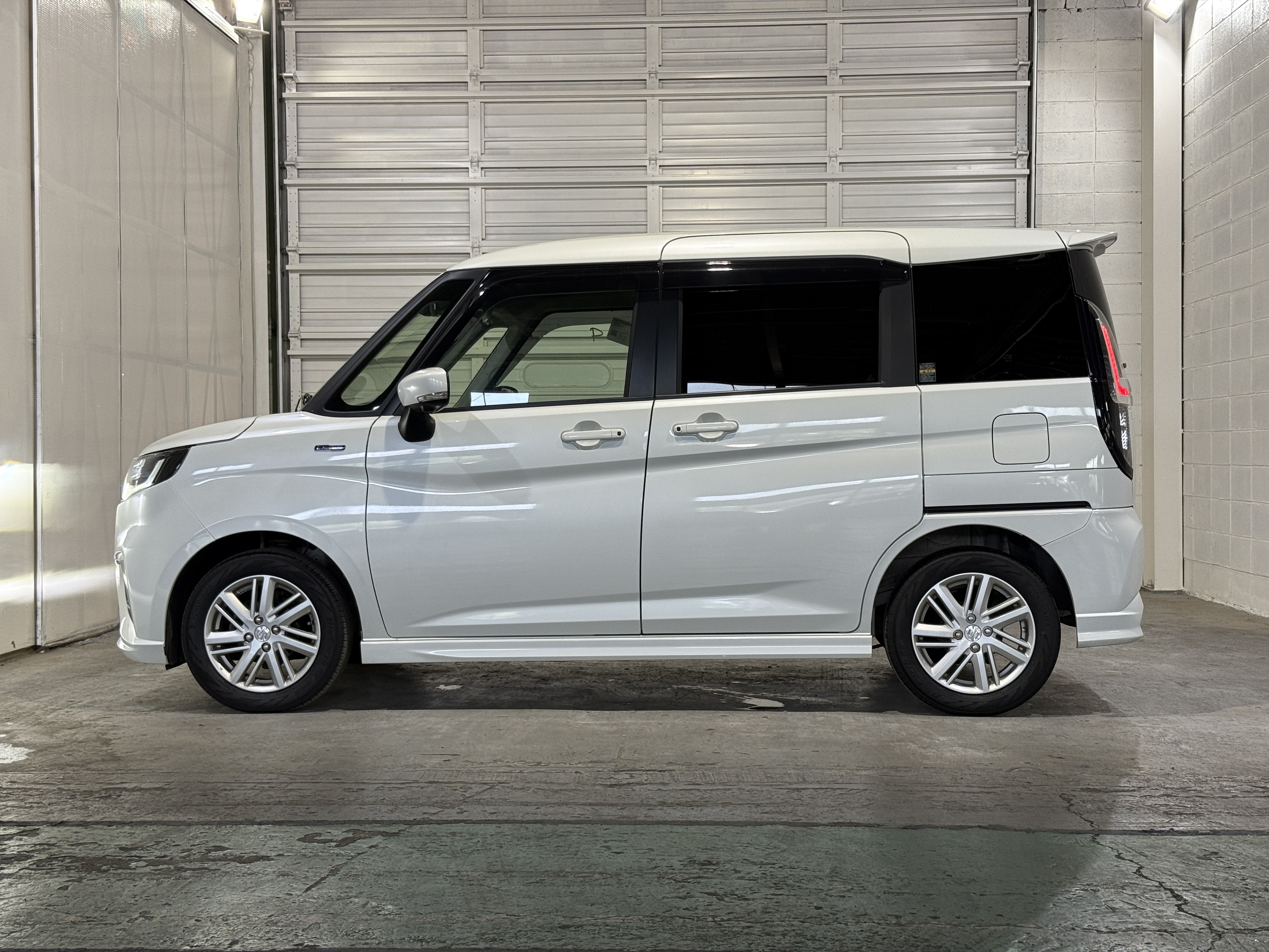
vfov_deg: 30.3
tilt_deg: -0.1
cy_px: 476
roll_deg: +0.1
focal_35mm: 48
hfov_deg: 39.7
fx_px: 1760
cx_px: 634
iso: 64
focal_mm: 6.76
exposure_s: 1/60
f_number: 1.78
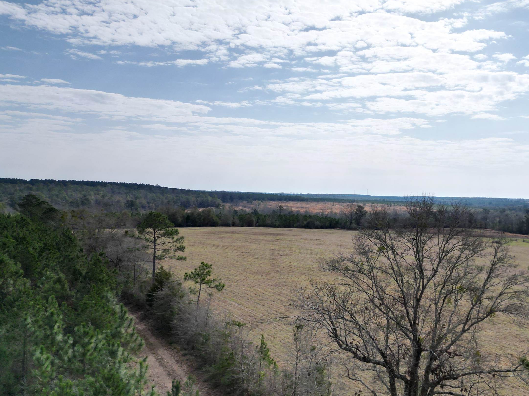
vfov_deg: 41.7
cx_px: 360
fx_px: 520
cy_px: 223
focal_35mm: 34
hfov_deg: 52.7
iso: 110
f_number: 1.7
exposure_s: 1/8000
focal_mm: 6.72
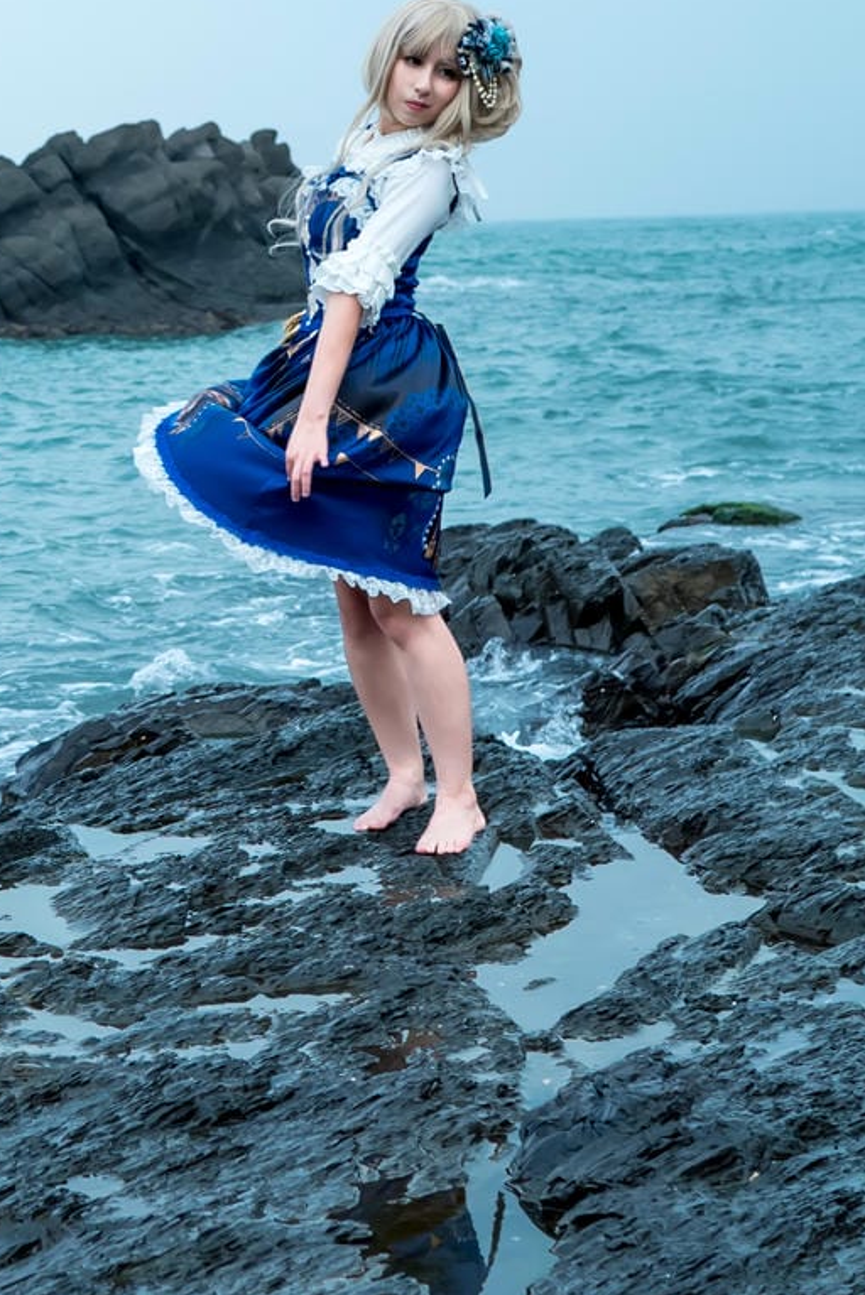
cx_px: -93
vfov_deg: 24.6
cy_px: 398
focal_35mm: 82
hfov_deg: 16.2
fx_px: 2953
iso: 100
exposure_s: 1/250
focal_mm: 35
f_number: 4.5
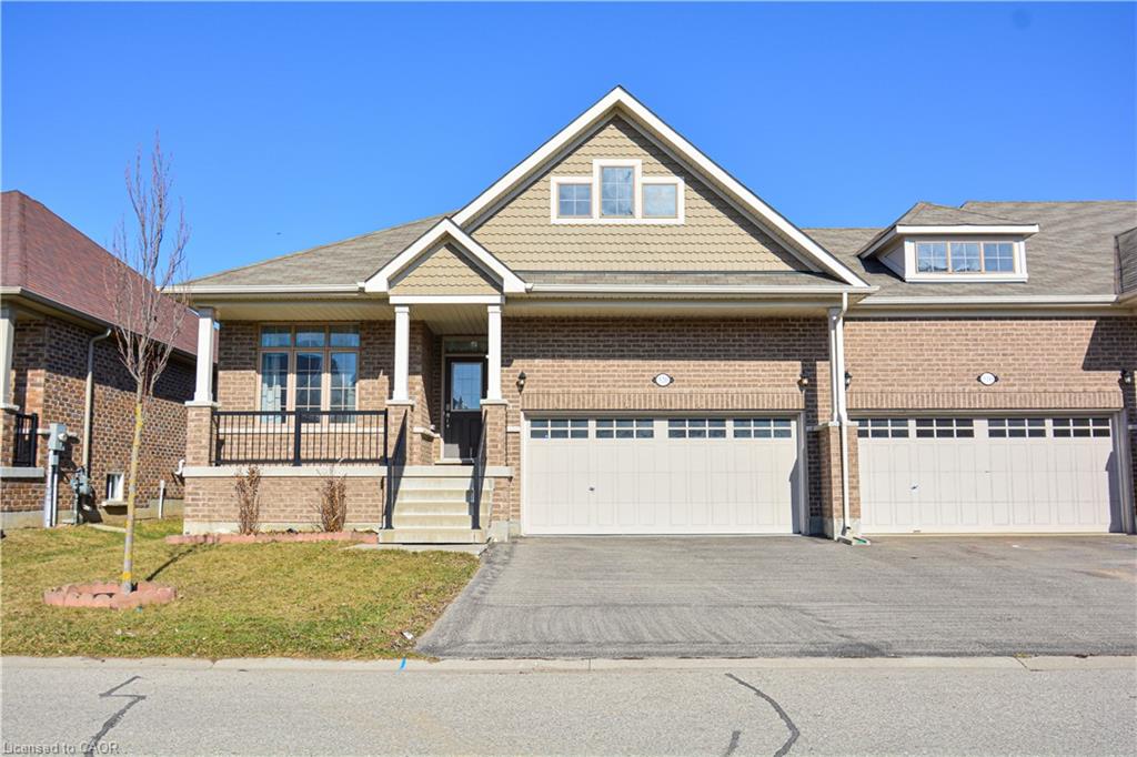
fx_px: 947
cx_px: 568
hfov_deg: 61.9
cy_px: 378
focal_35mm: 30
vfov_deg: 43.6
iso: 100
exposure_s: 1/320
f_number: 7.1
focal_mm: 20
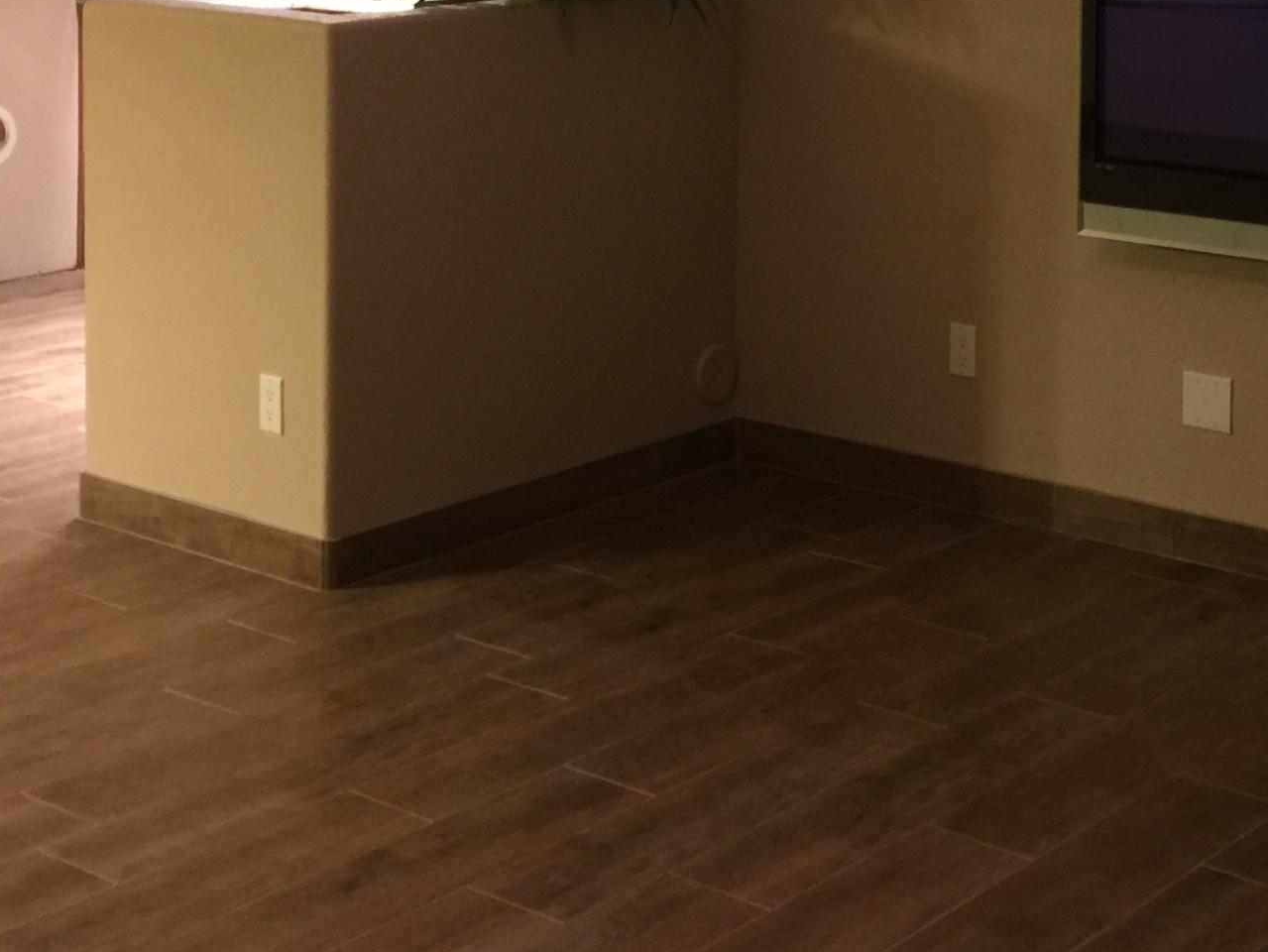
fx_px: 2492
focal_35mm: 68
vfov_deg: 20.6
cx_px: 939
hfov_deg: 28.2
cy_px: -97
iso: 80
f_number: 2.2
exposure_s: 1/4
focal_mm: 4.15
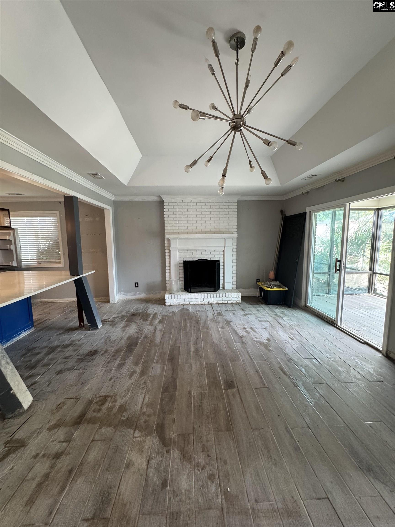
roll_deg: +1.7
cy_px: 264
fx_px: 213
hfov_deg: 85.7
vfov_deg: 102.1
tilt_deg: -6.3
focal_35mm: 14
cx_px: 198
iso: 250
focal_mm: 2.22
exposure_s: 1/120
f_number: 2.2
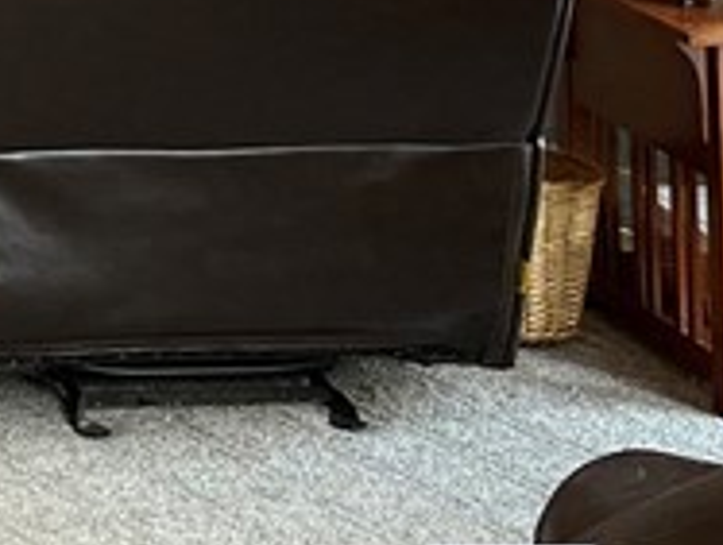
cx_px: -777
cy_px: -742
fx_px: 2972
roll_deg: +0.5
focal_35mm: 142
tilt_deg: +1.4
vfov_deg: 9.4
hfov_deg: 12.1
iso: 100
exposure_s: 1/120
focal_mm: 5.1
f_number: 1.6
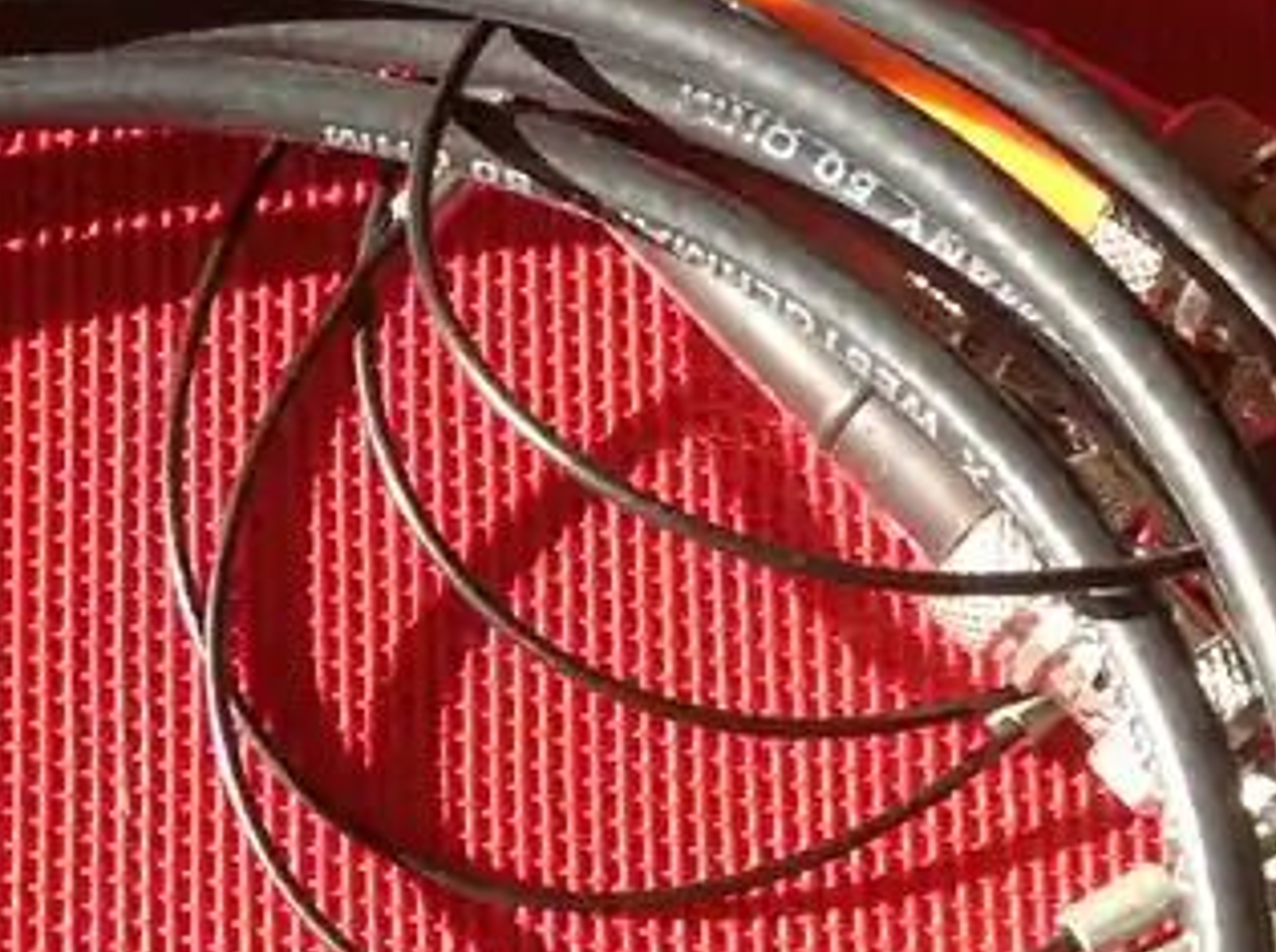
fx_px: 4084
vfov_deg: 13.1
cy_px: 956
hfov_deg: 17.3
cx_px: -20
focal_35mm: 111
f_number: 2.4
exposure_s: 1/254
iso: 50
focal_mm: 4.28
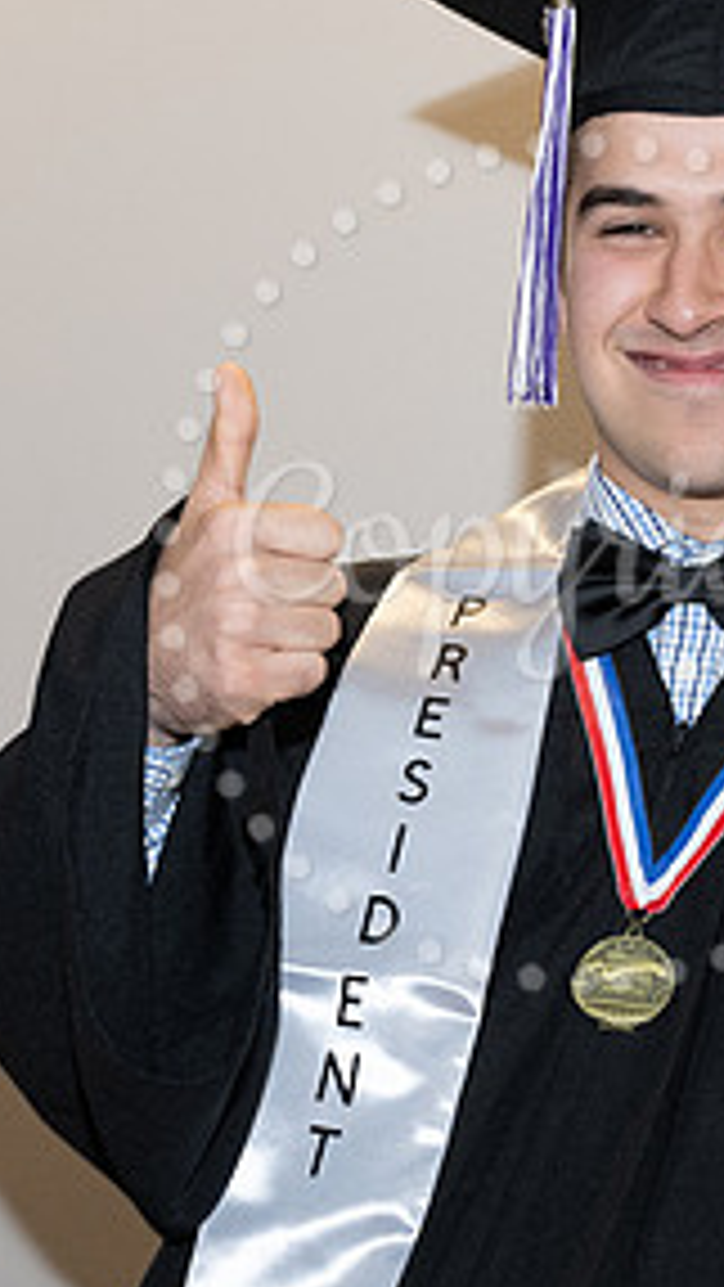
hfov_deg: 10.5
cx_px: 463
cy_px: 646
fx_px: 3923
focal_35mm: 115
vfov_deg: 18.6
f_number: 5
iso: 1000
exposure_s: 1/125
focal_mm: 48
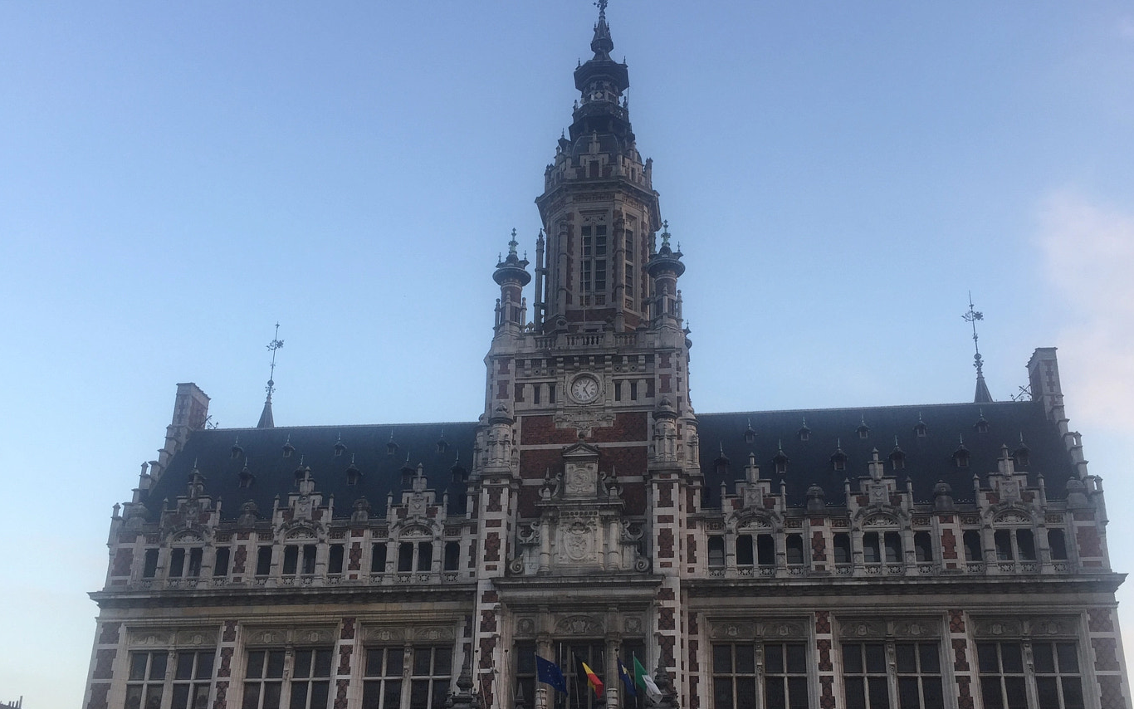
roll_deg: -1.3
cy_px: 465
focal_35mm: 36
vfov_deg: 35.0
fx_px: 1113
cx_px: 600
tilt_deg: +21.8
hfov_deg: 54.0
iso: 32
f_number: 2.2
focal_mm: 4.15
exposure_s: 1/157
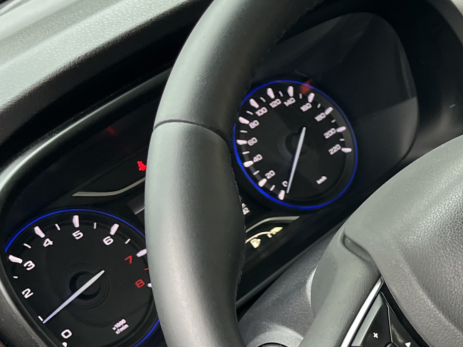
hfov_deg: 24.8
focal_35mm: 69
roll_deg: +14.2
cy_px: 277
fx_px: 923
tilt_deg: -35.7
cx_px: 586
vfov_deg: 21.1
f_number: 1.6
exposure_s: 1/104
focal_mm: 5.1
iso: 125
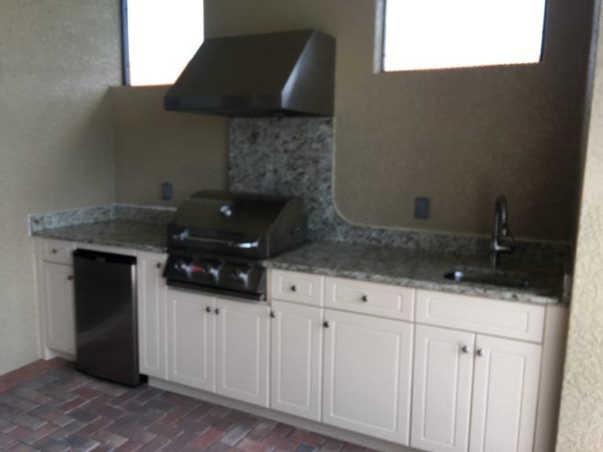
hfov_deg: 61.7
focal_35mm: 29
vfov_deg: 48.2
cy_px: 226
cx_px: 302
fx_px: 505
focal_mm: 4.15
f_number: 2.2
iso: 25
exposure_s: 1/120
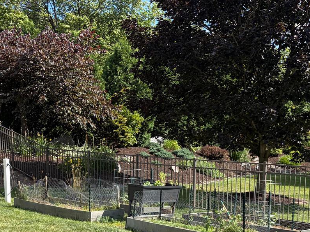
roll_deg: +0.4
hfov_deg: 28.7
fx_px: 600
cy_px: 212
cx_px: 89
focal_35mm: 67
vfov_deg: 21.4
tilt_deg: -7.1
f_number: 1.6
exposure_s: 1/1667
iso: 50
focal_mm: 5.96
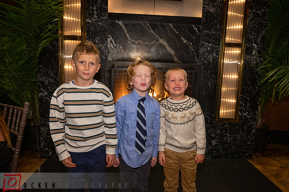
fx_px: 211
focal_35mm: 26
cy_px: 96
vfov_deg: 48.9
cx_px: 152
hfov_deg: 68.7
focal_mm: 24
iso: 2500
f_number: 4
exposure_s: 1/60
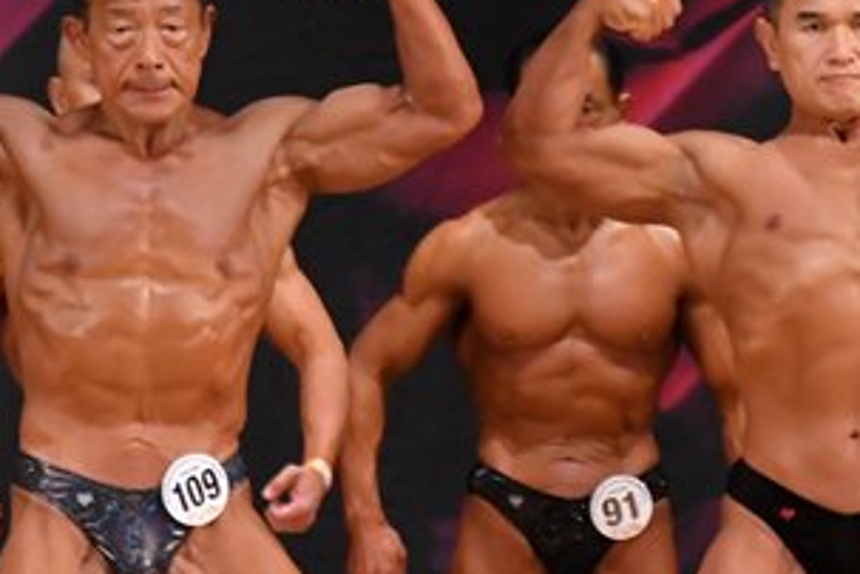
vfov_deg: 2.0
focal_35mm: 691
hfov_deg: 3.0
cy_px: 509
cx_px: 717
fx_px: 16506
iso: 5000
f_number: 5.6
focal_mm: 180
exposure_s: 1/400
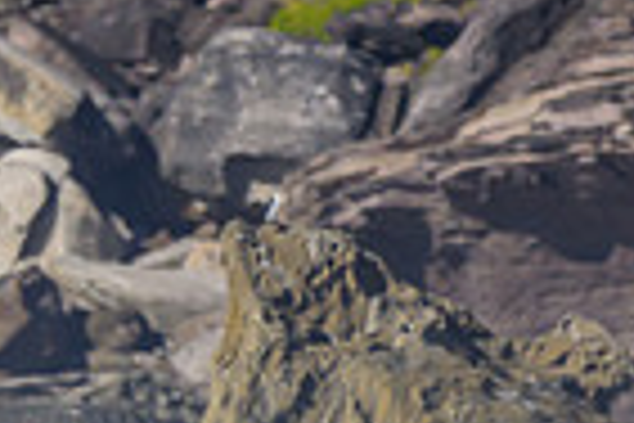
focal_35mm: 4533
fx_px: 79825
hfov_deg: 0.5
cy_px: 1038
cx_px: -103
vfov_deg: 0.3
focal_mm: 800
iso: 280
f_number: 6.3
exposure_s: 1/2000
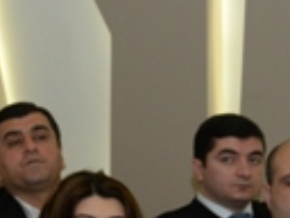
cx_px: -270
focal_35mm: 297
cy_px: 69
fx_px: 2488
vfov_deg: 5.0
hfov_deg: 6.5
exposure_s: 1/100
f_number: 4.5
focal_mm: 62
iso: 2200
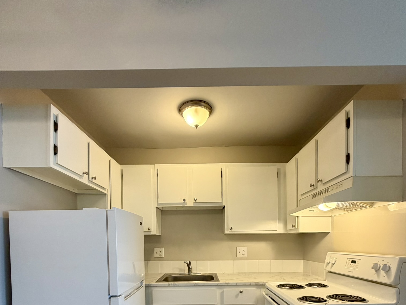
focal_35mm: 19
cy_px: 246
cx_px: 206
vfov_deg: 62.6
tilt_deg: -1.4
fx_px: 223
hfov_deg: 84.7
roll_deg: +0.6
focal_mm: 2.22
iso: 200
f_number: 2.2
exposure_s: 1/60
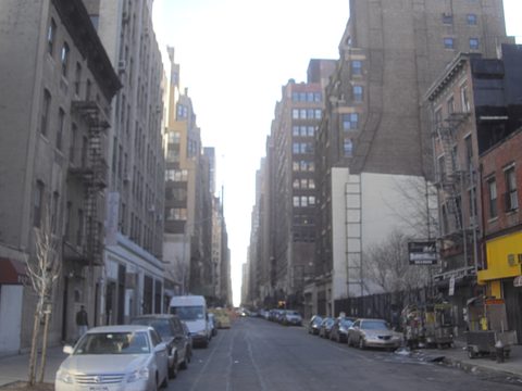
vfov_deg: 37.7
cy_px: 196
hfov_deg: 49.0
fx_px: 573
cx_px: 261
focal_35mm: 38
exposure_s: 1/250
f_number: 2.8
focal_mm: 7.9
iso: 50
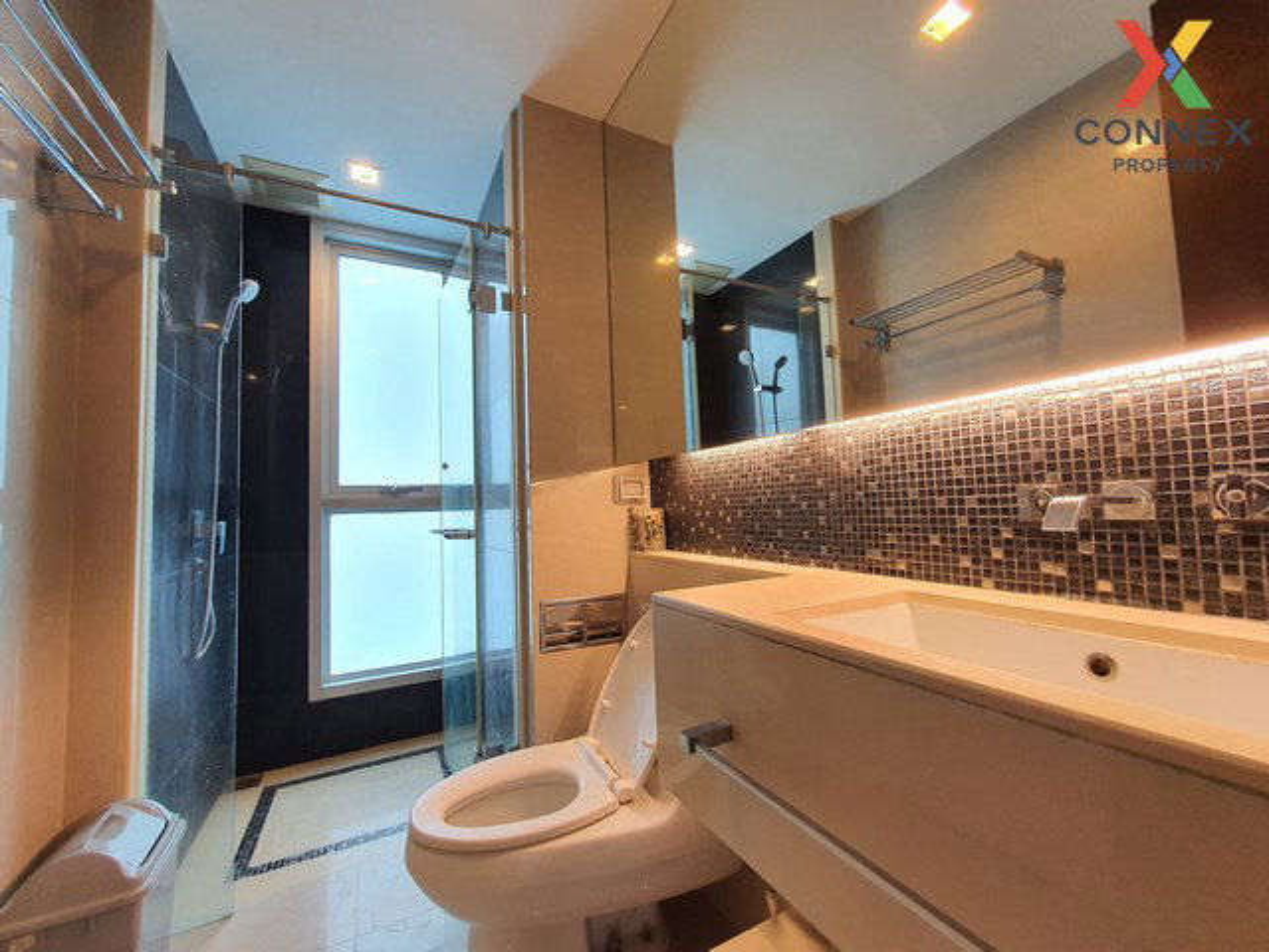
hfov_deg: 106.2
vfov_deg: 89.9
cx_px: 634
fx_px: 477
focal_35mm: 13
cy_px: 476
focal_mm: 1.8
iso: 64
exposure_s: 1/50
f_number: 2.2
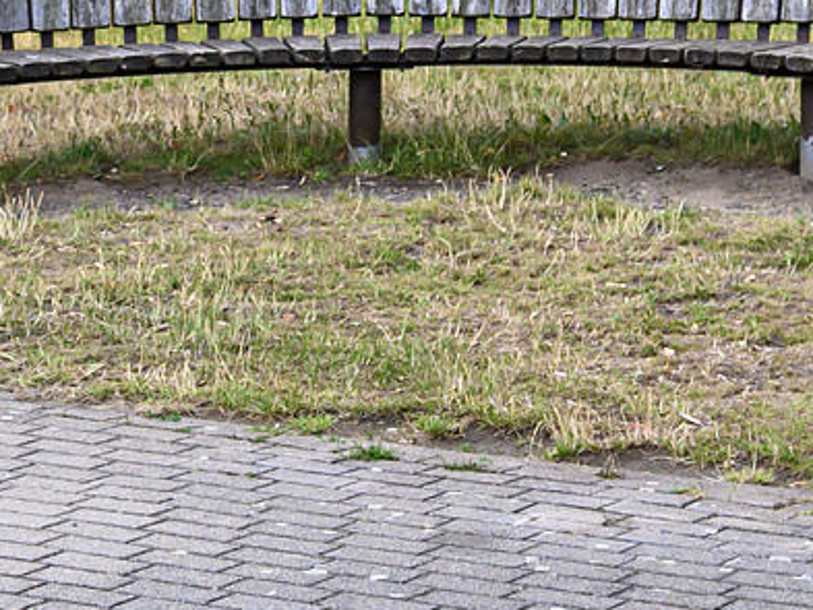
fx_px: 3153
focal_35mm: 134
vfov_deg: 11.1
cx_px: 441
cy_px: 321
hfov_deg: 14.7
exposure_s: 1/500
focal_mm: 30.5
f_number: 4.8
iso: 200
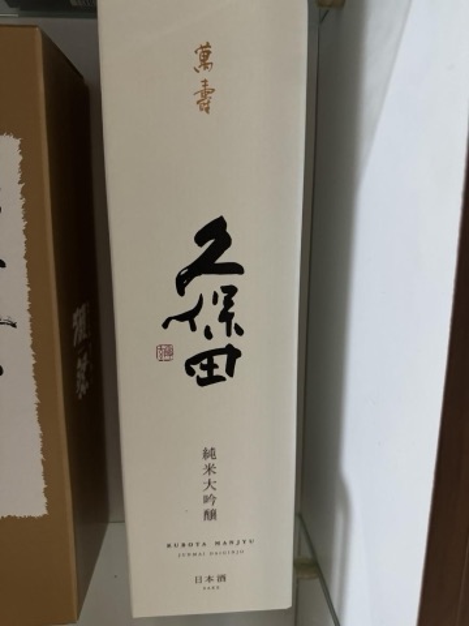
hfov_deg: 56.8
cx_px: 234
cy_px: 313
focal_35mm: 24
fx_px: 434
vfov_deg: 71.6
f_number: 1.78
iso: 800
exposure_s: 1/40
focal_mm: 6.76
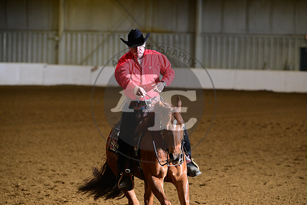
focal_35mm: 185
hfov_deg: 11.1
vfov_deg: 7.4
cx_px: 154
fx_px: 1578
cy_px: 102
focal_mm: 185
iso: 2500
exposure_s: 1/200
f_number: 4.5
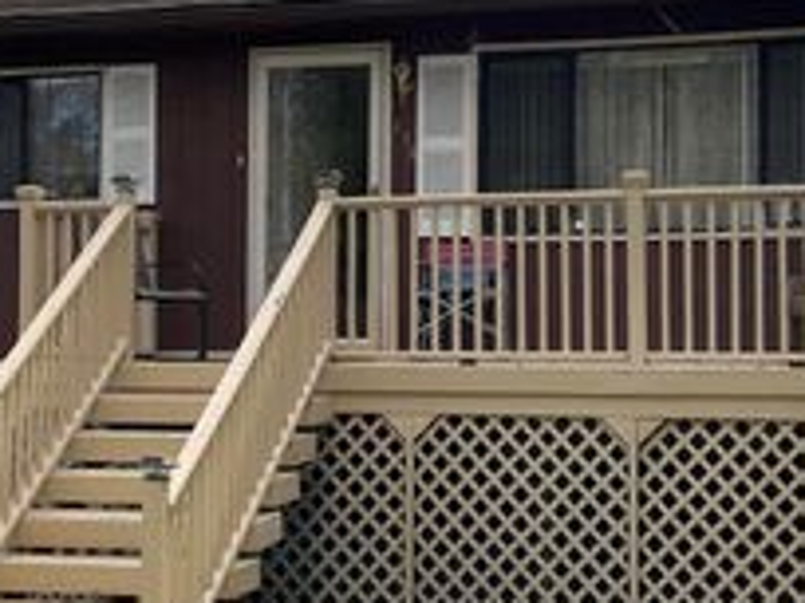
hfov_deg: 27.4
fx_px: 1651
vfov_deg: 20.7
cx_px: 391
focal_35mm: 71
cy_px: 266
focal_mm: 3
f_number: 1.8
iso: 25
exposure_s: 1/1055
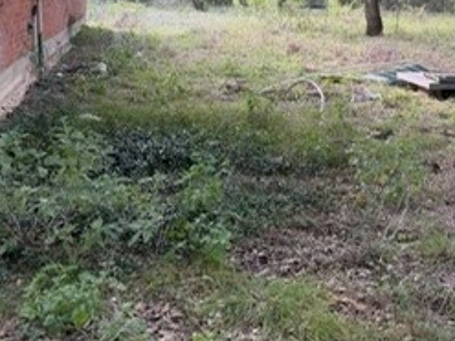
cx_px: 376
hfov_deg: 30.3
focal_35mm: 62
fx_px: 815
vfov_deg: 22.8
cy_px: 7
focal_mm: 6.76
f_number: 1.78
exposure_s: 1/216
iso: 80
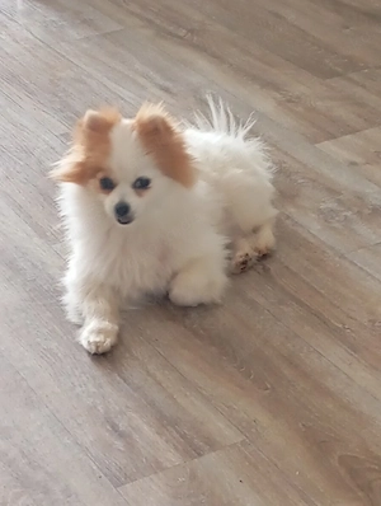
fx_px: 1419
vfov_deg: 20.2
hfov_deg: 15.3
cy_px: 253
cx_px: 190
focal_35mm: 97
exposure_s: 1/33.3
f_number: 1.8
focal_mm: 4.27
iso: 528
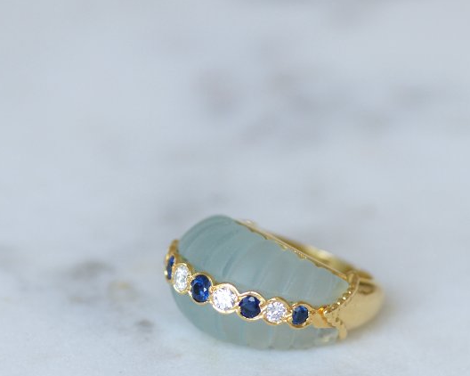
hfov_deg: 8.6
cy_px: 282
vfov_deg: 6.9
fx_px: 3115
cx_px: 282
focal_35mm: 224
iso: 200
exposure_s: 1/125
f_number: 3.2
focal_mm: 70
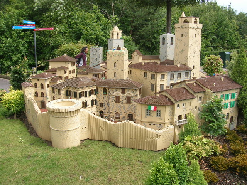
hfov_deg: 52.6
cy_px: 92
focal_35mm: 35
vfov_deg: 40.7
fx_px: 250
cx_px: 124
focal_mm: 5.4
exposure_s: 1/150
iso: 50
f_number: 4.8
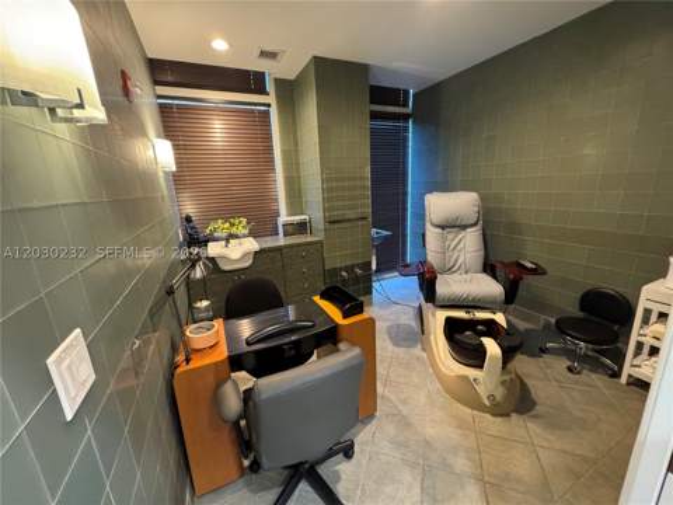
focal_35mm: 14
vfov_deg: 85.7
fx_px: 272
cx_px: 336
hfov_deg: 102.1
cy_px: 252
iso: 1000
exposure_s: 1/60
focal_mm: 2.22
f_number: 2.2
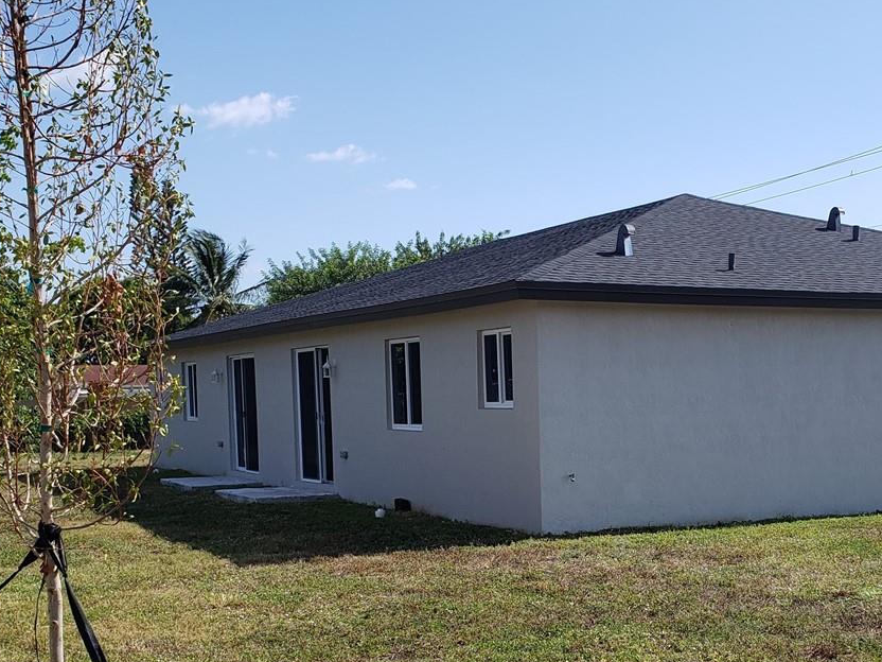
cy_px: 529
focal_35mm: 50
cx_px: 629
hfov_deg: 37.5
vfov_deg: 28.5
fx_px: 1274
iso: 50
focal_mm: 4.3
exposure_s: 1/1423
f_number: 2.4
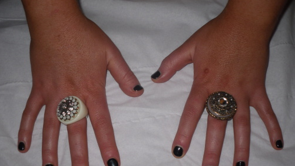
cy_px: 111
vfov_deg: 30.2
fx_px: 305
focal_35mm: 39
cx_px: 145
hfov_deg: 51.6
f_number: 7.6
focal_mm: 6.3
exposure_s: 1/45
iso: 80
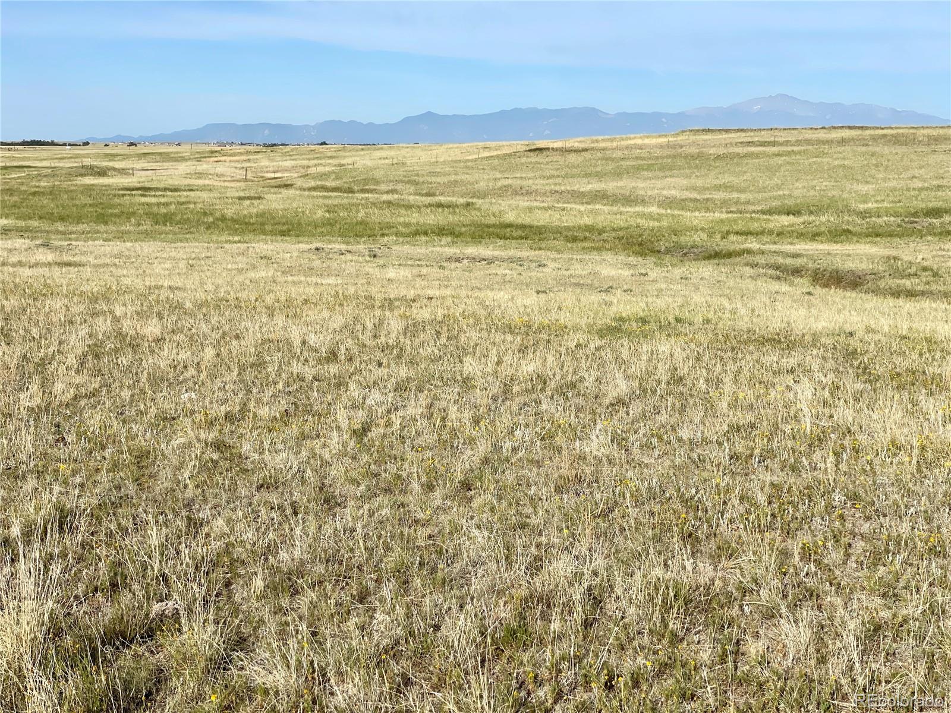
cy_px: 356
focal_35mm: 52
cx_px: 476
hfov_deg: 36.8
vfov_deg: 28.0
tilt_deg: -8.7
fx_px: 1429
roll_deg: +0.0
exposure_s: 1/2660
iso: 25
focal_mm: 6
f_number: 2
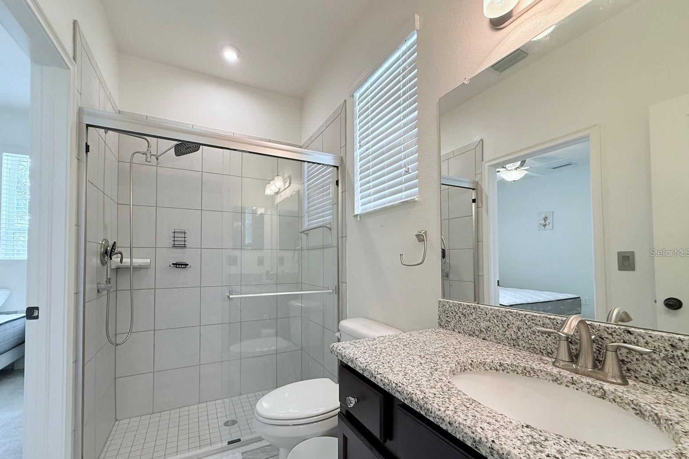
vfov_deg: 77.1
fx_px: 287
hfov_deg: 100.4
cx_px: 337
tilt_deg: +1.7
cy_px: 252
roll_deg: -0.1
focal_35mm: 15
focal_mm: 2.22
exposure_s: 1/120
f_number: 2.2
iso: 250
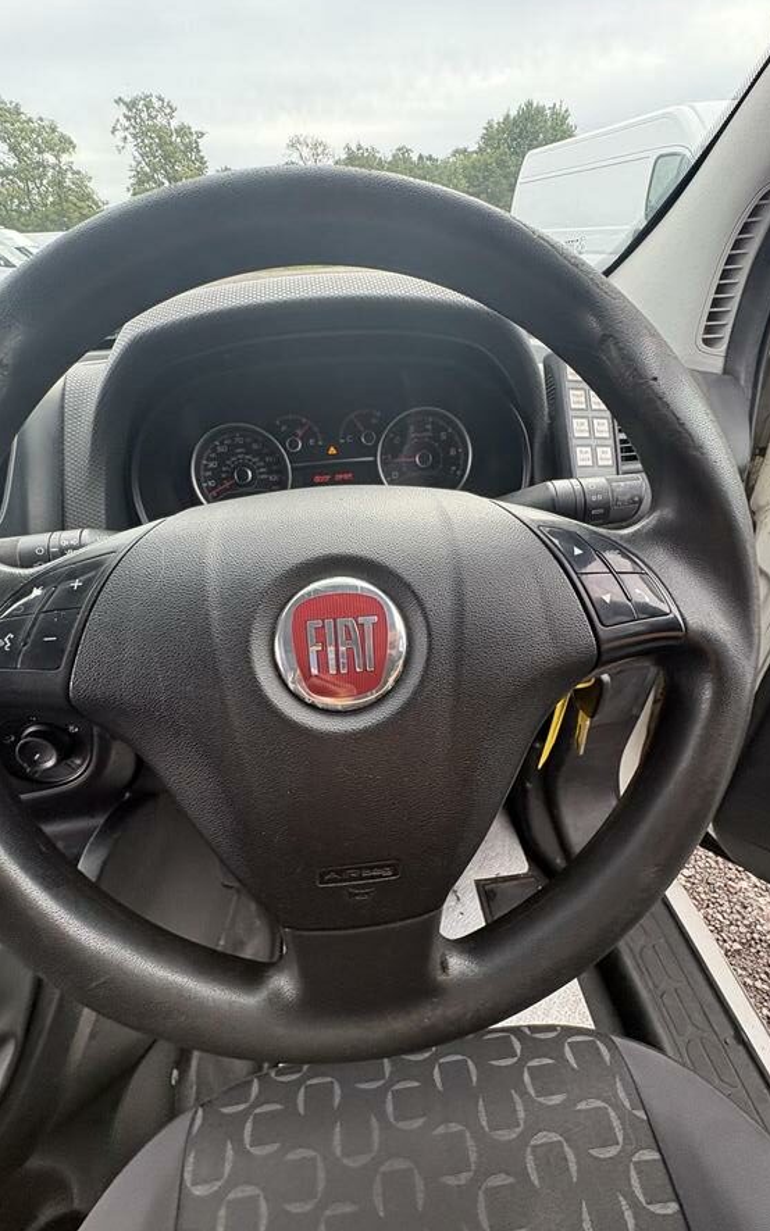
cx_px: 377
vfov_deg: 101.5
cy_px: 610
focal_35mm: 15
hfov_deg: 74.8
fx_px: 503
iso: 80
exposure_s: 1/140
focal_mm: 2.22
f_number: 2.2
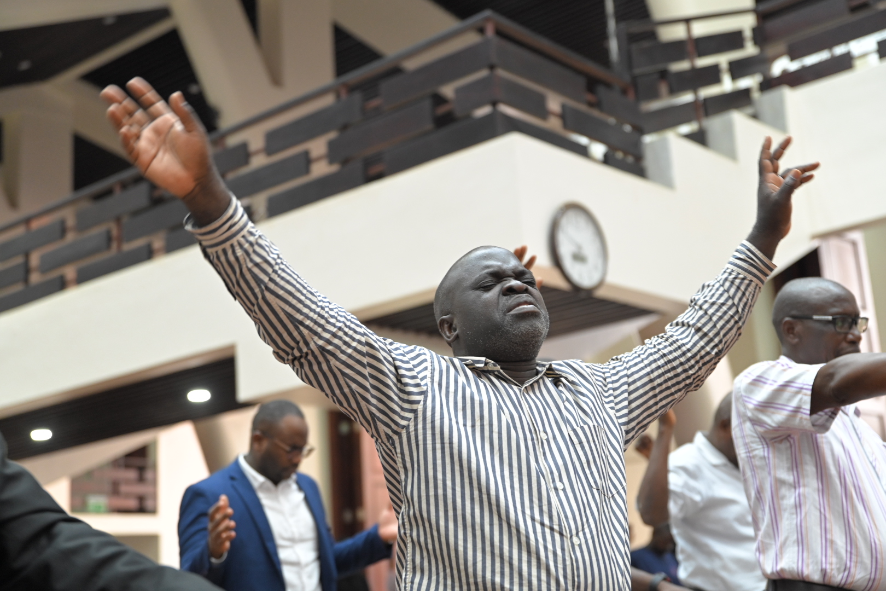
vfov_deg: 24.2
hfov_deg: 35.6
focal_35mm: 56
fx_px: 1378
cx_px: 443
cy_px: 296
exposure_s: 1/100
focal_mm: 56
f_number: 2.8
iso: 2500
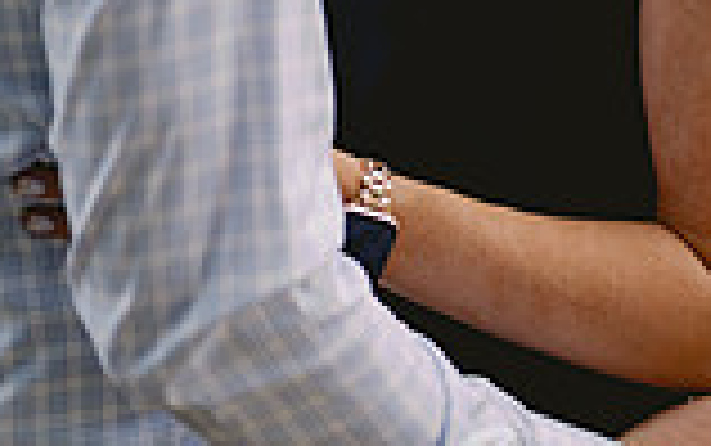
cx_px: 380
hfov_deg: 14.4
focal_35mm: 145
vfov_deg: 8.8
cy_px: -270
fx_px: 2812
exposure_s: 1/800
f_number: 2.2
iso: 250
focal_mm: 50
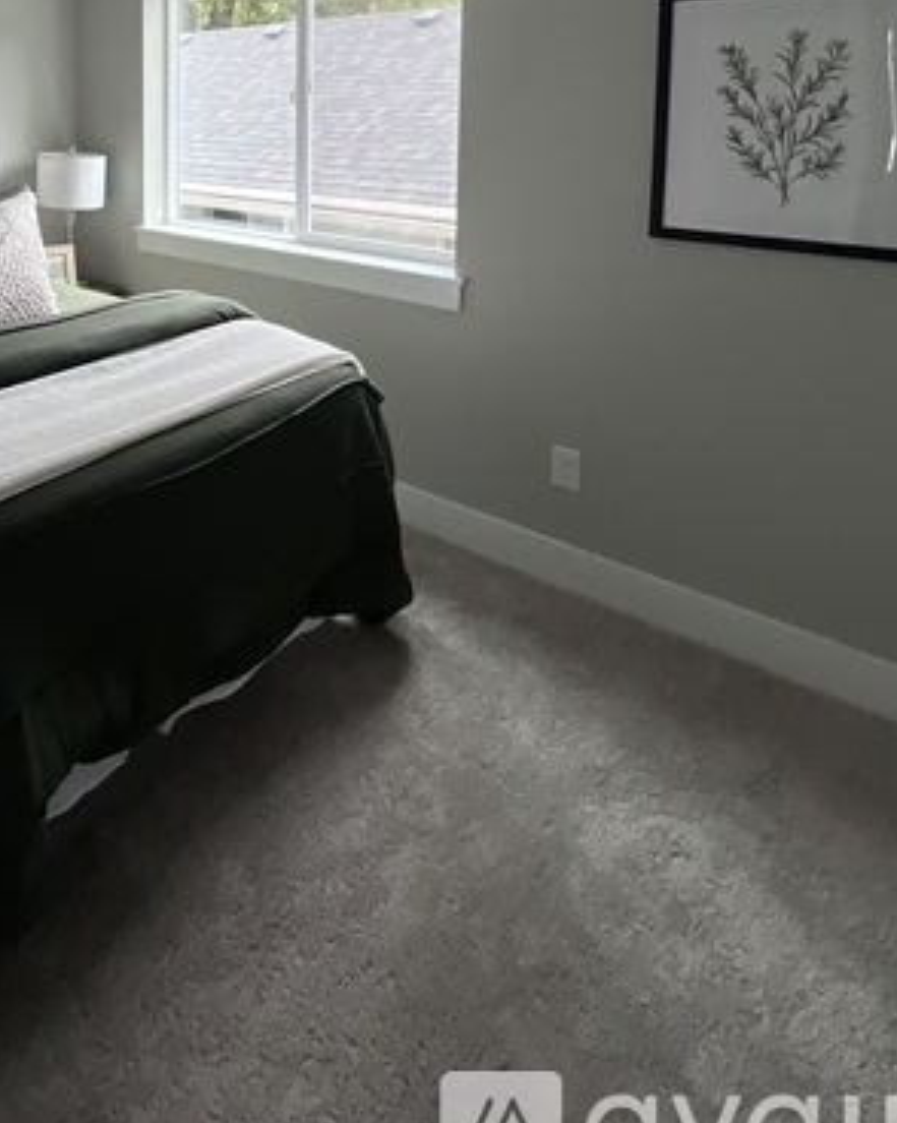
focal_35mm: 23
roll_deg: +0.3
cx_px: 171
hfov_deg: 56.2
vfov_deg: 64.1
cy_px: 175
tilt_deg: -4.5
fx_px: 764
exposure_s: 1/99
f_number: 1.8
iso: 125
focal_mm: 1.57
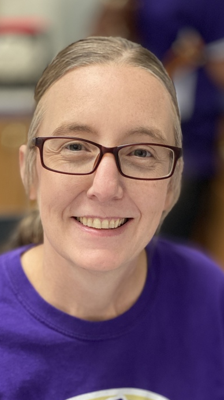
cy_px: 287
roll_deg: +0.3
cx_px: 98
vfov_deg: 25.1
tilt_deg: -16.1
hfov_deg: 14.4
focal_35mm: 84
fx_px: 888
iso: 125
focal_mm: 6
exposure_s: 1/40
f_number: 2
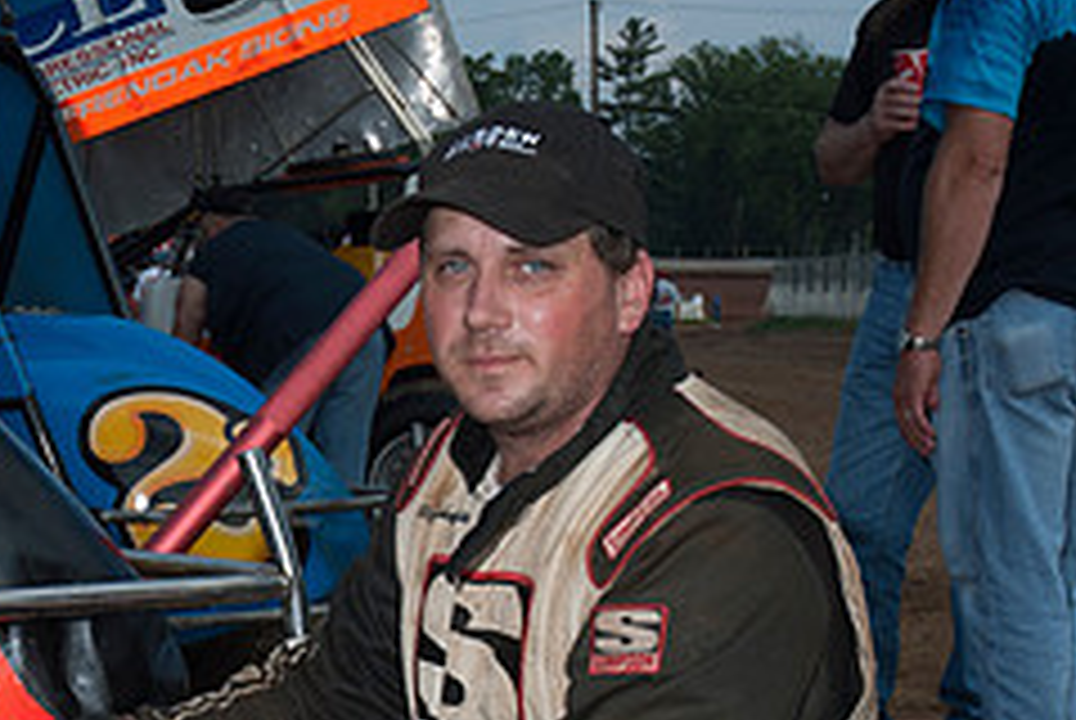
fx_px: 3382
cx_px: 153
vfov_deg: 12.0
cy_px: 770
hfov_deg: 17.9
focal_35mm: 113
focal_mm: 31
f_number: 7.1
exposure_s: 1/250
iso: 100
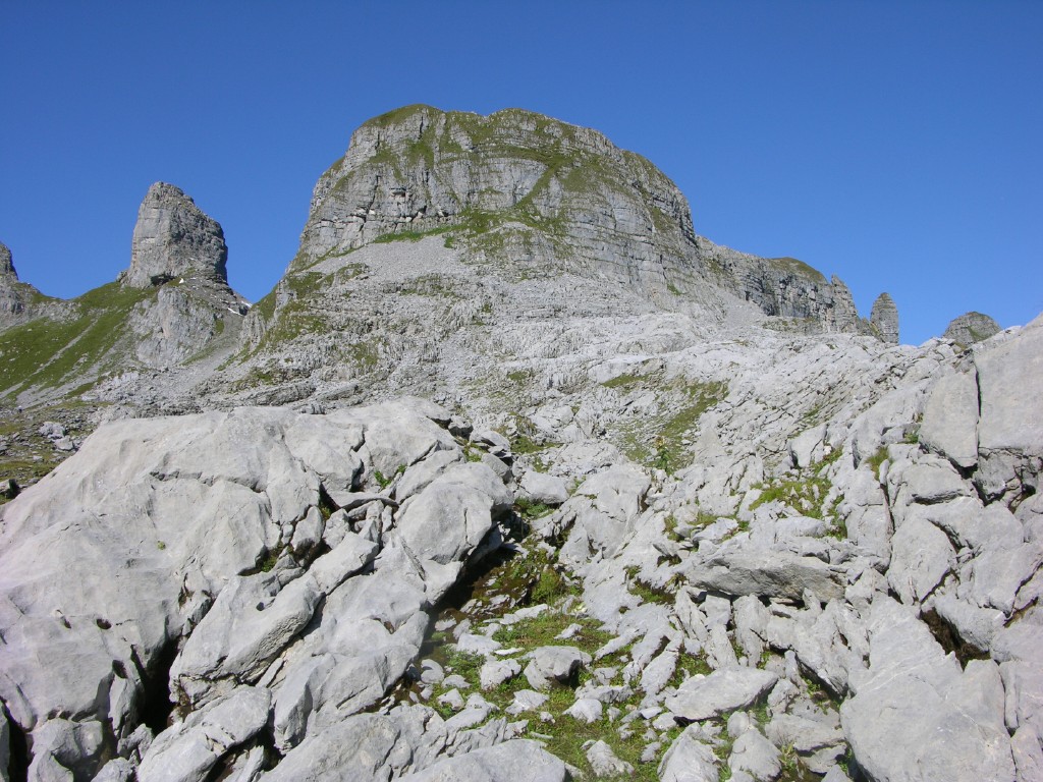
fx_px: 1055
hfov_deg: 52.6
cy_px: 391
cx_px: 522
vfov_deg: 40.7
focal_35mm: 35
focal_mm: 8.9
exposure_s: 1/250
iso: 50
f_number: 6.3
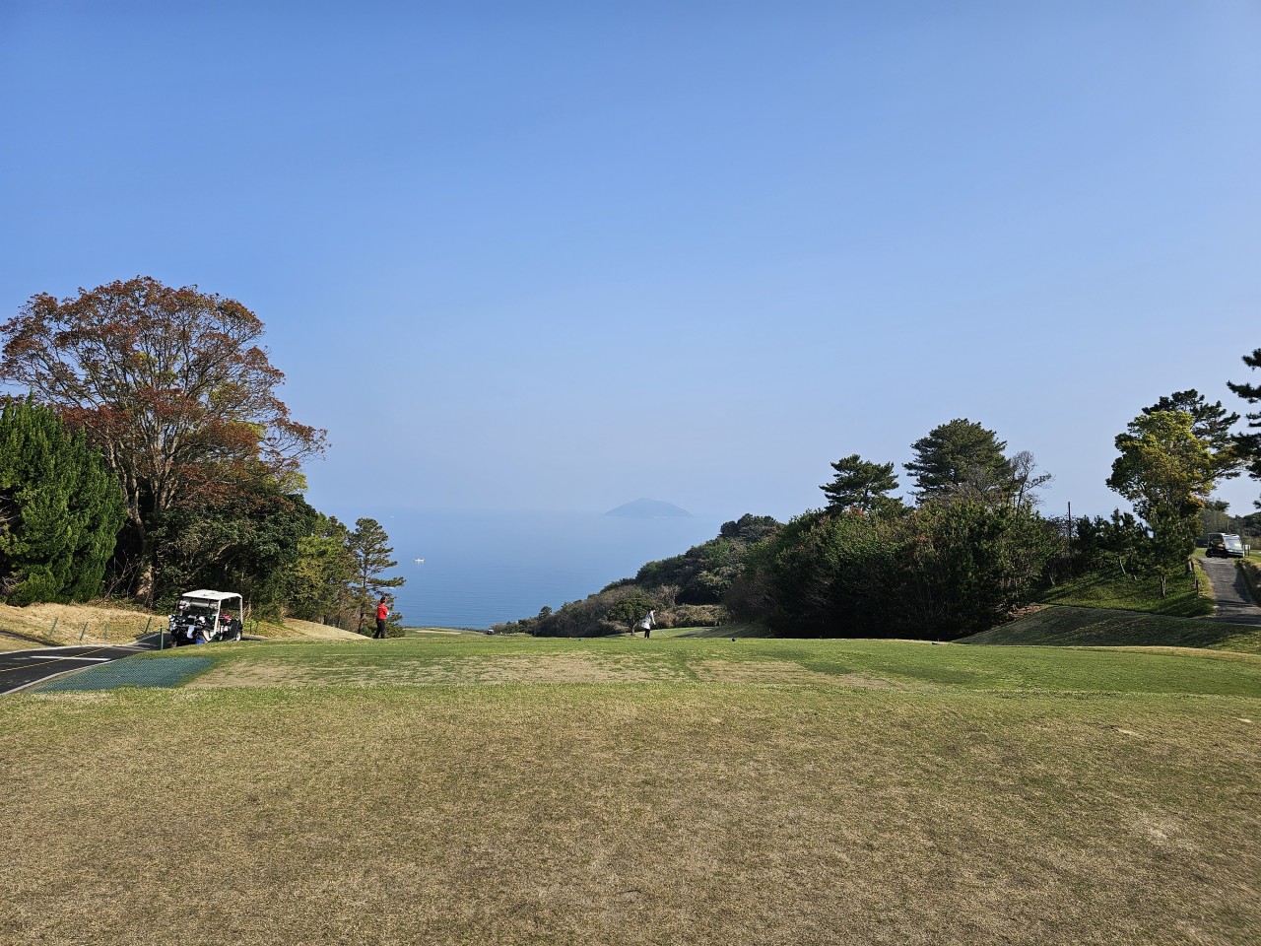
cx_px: 630
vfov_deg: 58.9
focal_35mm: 23
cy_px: 473
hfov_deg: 73.9
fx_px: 838
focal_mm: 6.3
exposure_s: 1/1041
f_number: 1.7
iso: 10
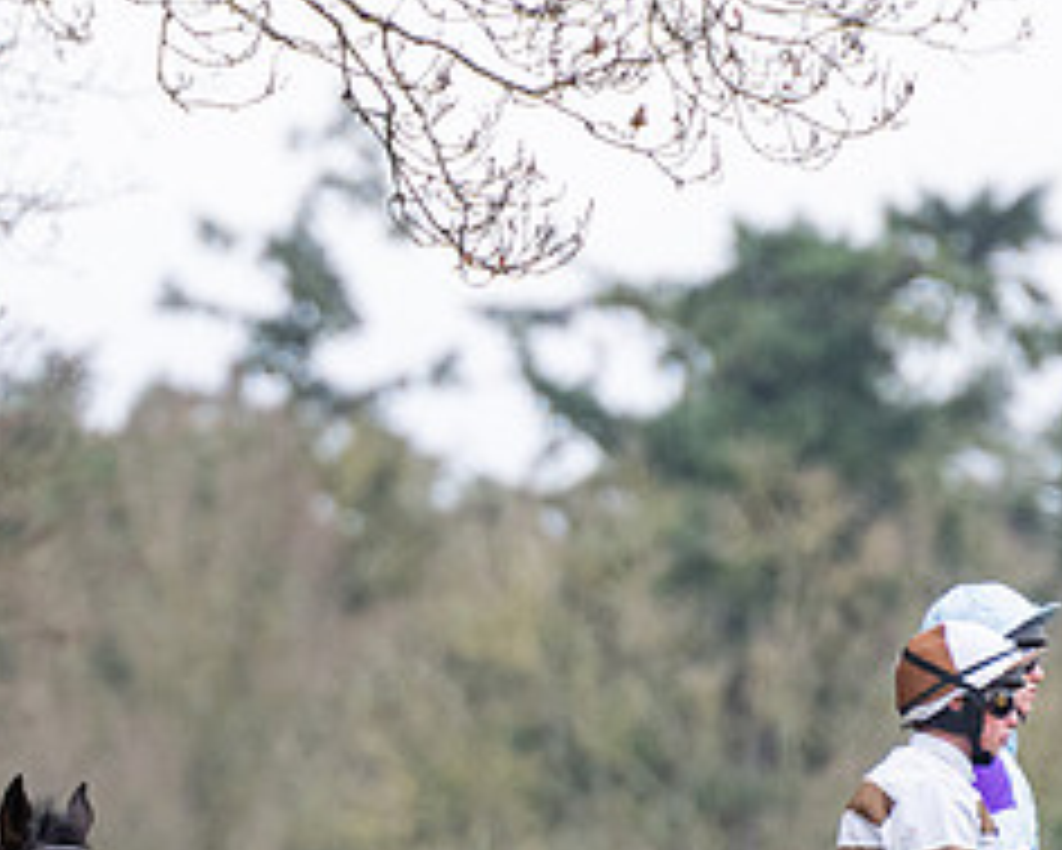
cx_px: 104
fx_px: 36098
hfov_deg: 1.7
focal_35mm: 1148
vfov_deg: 1.3
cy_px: 981
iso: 640
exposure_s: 1/640
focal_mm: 280
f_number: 4
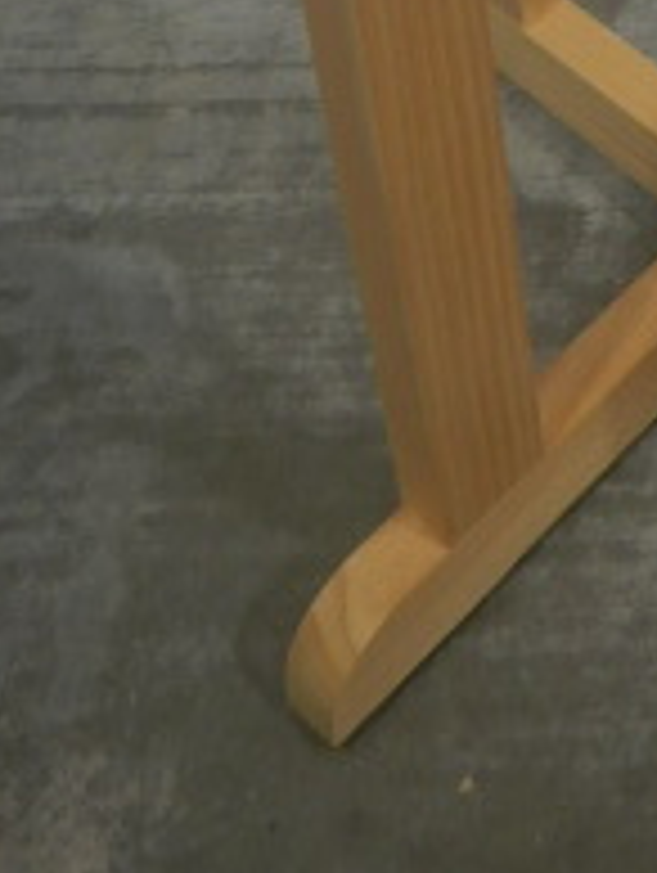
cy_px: -490
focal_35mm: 79
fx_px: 1995
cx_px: 778
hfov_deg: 17.8
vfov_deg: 20.5
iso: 140
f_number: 2.8
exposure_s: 1/30
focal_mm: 4.3
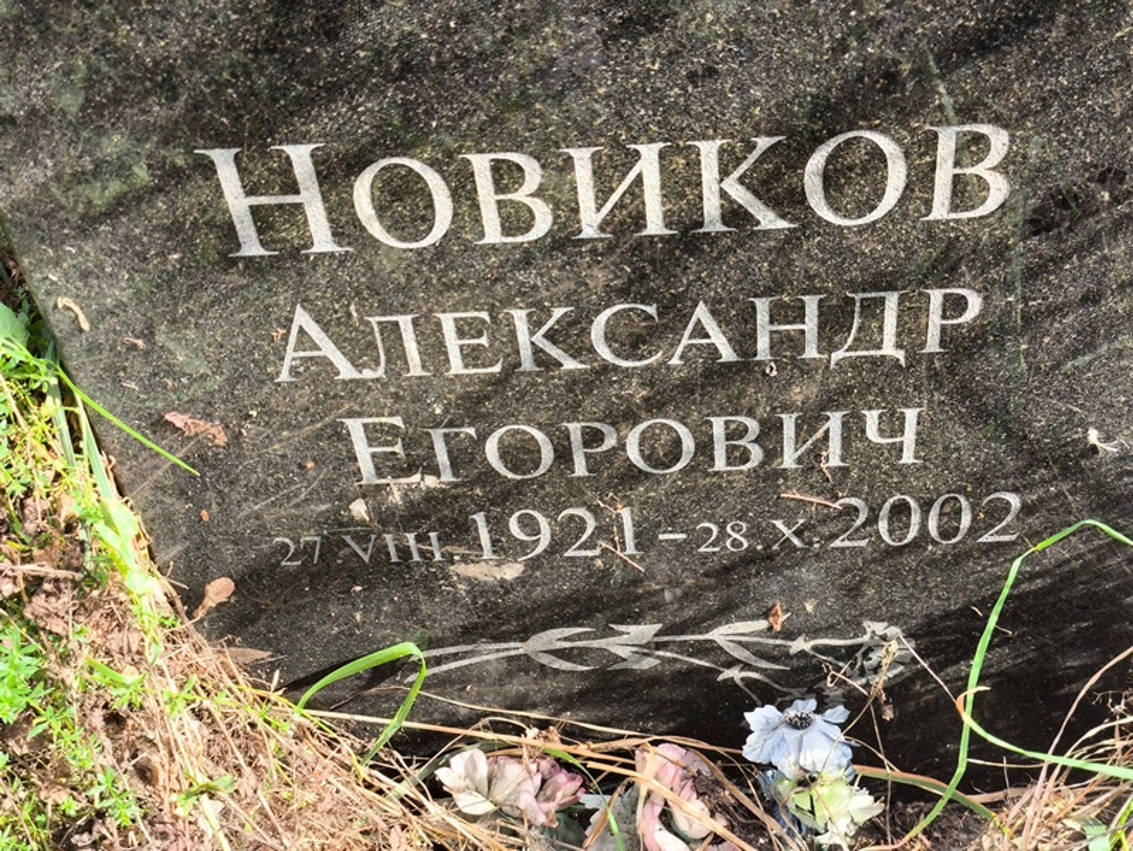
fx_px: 1637
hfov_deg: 38.2
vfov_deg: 29.1
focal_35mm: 50
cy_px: 426
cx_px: 566
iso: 50
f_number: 1.7
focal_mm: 4.71
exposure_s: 1/192
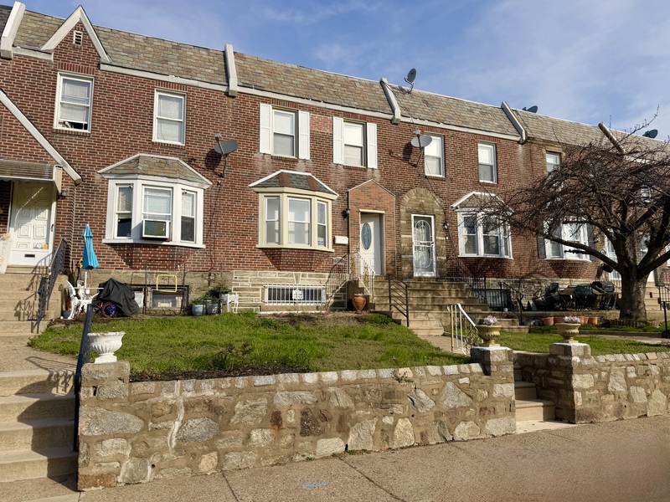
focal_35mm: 24
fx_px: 465
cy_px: 251
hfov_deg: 71.6
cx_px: 335
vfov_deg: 56.8
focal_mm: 6.76
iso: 80
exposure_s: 1/5319
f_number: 1.78
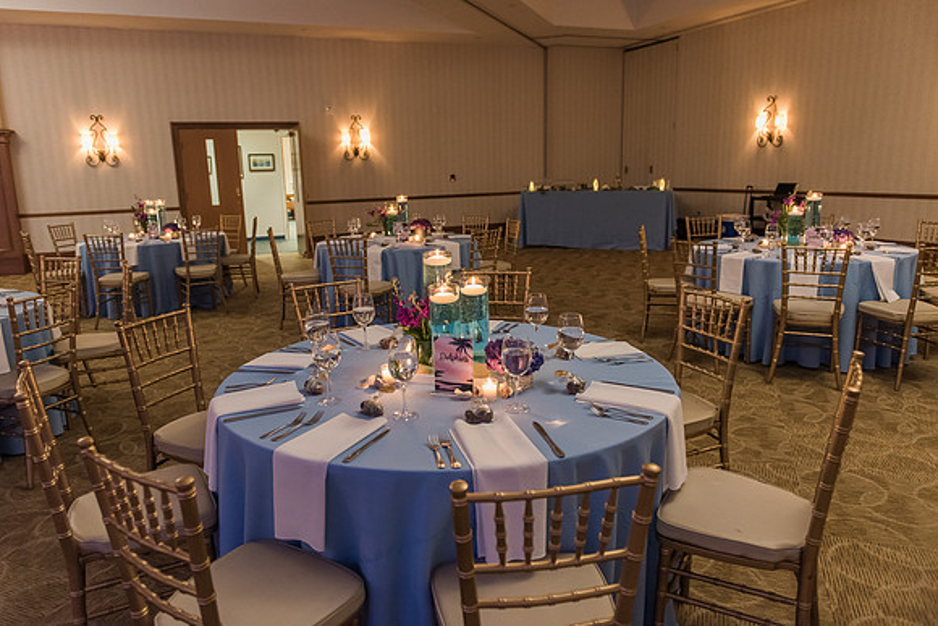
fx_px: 654
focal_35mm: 25
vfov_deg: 51.1
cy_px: 299
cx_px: 448
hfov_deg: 71.3
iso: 3200
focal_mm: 24
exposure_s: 1/60
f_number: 2.8
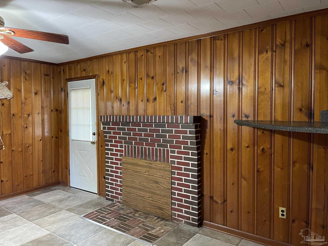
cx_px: 164
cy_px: 123
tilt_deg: -2.9
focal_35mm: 26
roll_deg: +0.8
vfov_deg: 53.1
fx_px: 246
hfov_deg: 67.3
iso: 400
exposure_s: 1/40
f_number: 1.6
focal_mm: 5.1
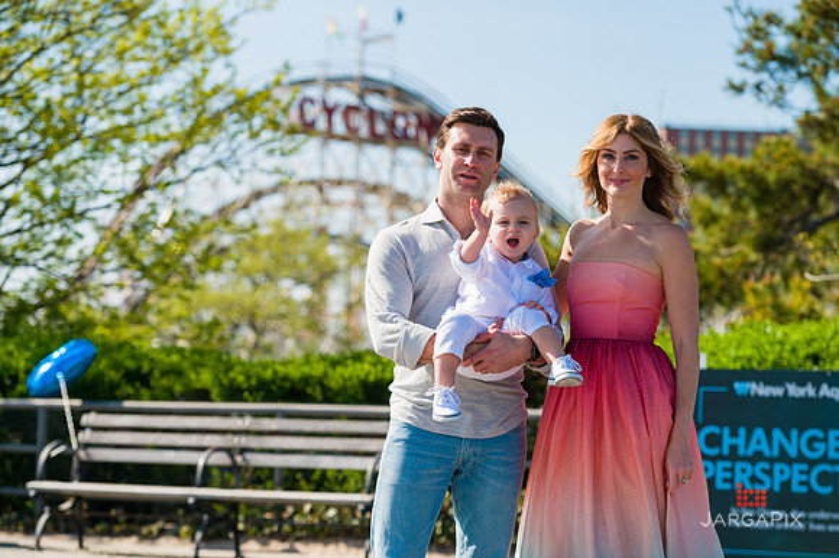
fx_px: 2609
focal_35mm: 112
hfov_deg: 18.3
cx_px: 420
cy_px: 279
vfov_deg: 12.2
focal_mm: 112
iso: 200
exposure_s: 1/2000
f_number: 5
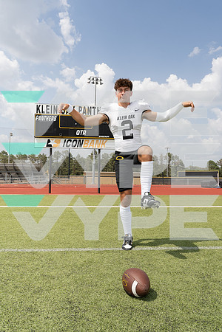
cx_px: 111
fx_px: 277
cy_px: 166
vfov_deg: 61.9
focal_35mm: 30
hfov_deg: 43.6
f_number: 11
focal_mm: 30
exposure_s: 1/250
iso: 160
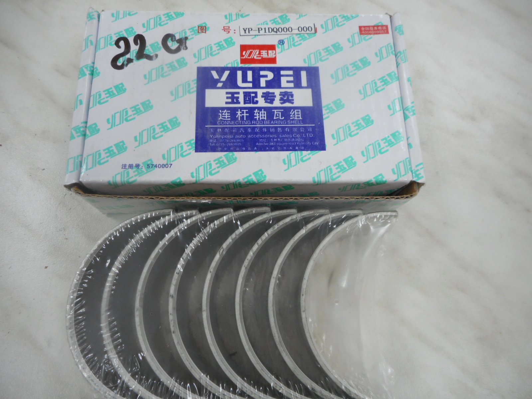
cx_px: 266
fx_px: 384
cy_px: 200
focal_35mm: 25
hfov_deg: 69.4
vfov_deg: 54.9
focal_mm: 4.5
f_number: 3.7
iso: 160
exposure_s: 1/30
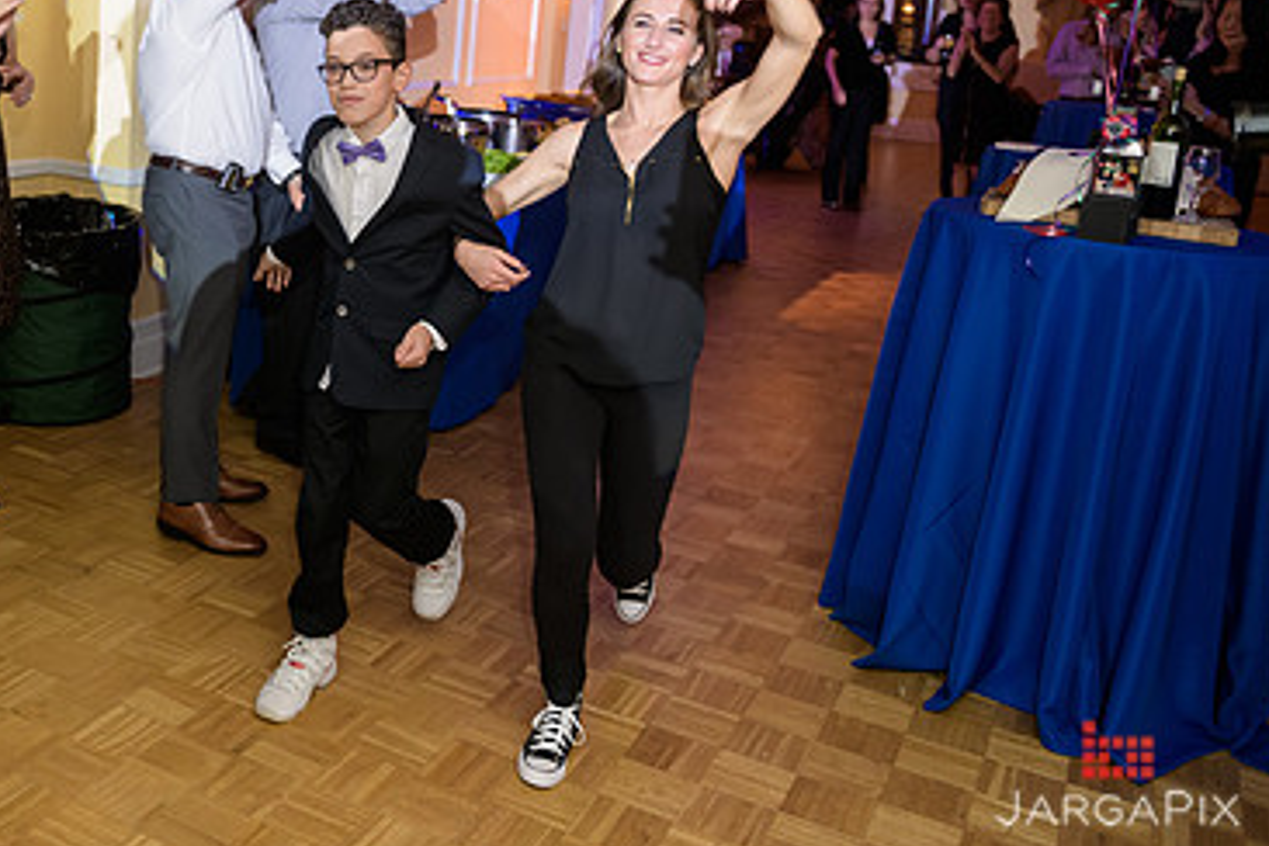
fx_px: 1339
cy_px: 231
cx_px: 322
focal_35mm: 38
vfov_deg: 34.4
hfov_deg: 48.8
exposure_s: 1/125
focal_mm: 24
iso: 800
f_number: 3.2
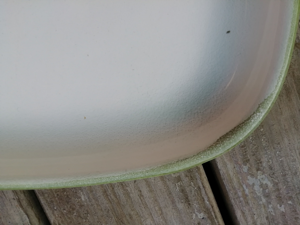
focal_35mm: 26
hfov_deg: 67.3
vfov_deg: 53.1
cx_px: 150
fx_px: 225
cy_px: 112
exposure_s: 1/100
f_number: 2.2
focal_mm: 3.21
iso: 80
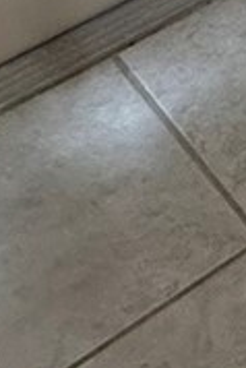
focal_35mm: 131
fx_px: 1340
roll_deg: +1.7
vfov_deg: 9.9
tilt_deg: -1.1
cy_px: -841
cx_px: 604
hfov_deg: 9.3
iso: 250
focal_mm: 2.22
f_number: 2.2
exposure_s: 1/120
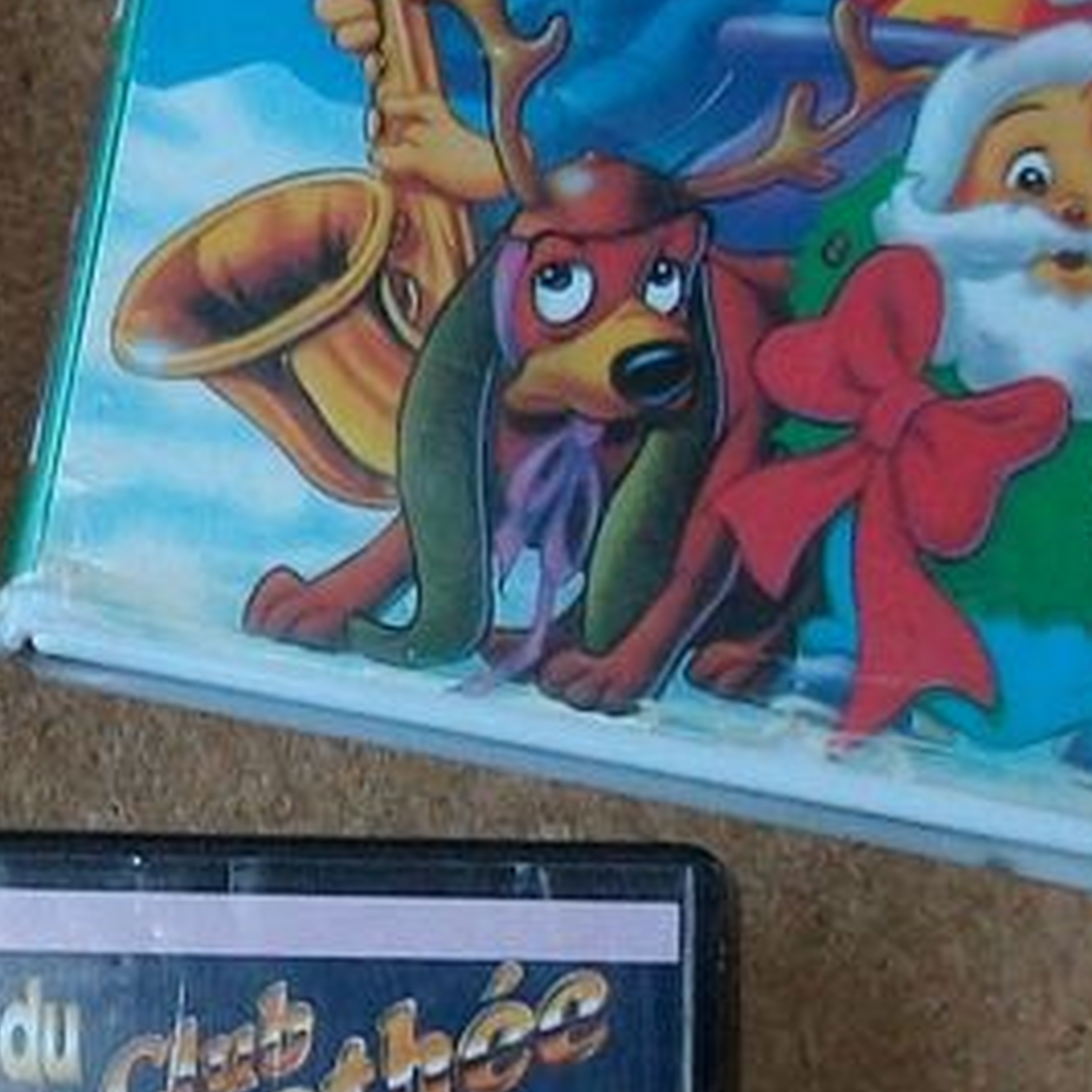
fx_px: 5032
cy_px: 648
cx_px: -78
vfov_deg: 12.4
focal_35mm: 141
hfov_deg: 12.2
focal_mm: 5.7
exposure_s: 1/40
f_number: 2.9
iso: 125
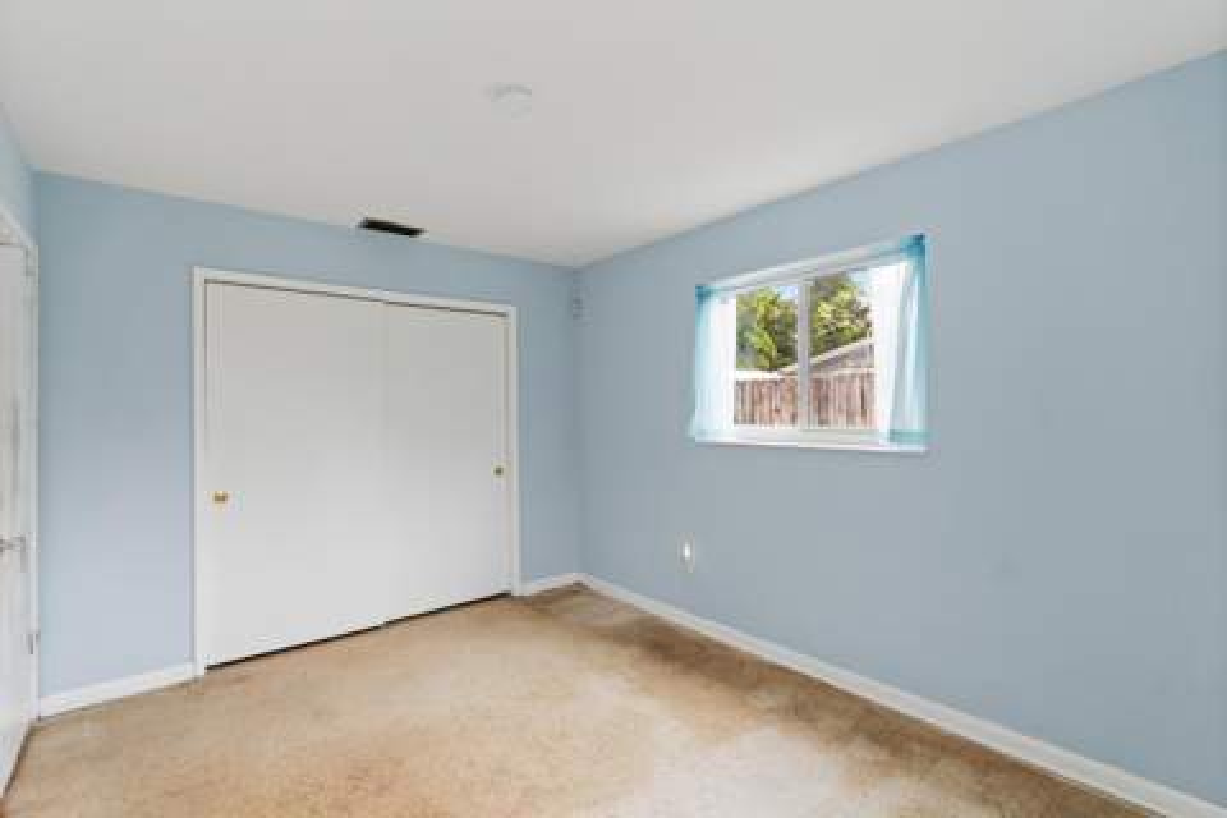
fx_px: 545
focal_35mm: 16
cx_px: 614
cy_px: 409
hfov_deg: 96.7
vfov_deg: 73.7
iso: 320
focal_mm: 16
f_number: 4
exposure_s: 1/160
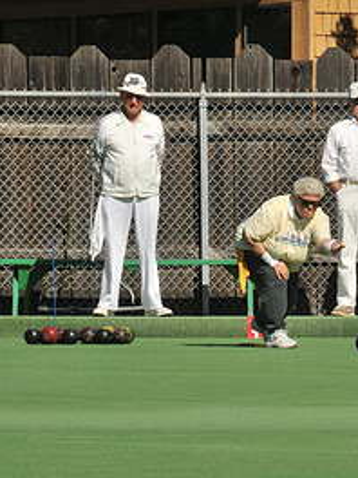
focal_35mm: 355
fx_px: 4895
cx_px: 288
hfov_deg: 4.2
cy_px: 496
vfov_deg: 5.6
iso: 200
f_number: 22
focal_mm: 112
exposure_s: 1/125
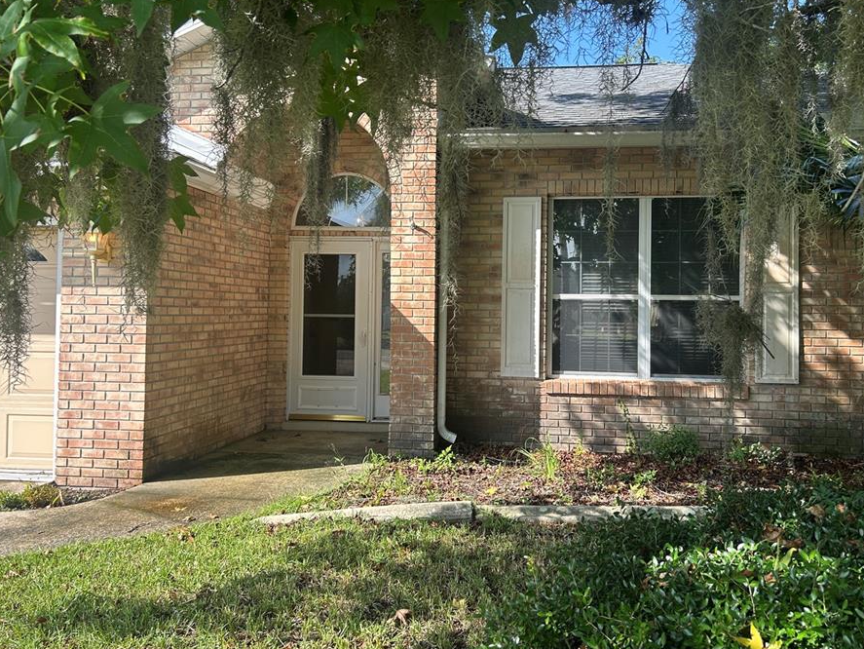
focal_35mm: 30
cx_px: 458
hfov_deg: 59.9
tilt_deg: +0.8
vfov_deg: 46.8
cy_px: 298
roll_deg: -0.5
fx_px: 749
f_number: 1.5
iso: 50
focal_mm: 5.7
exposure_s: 1/1058
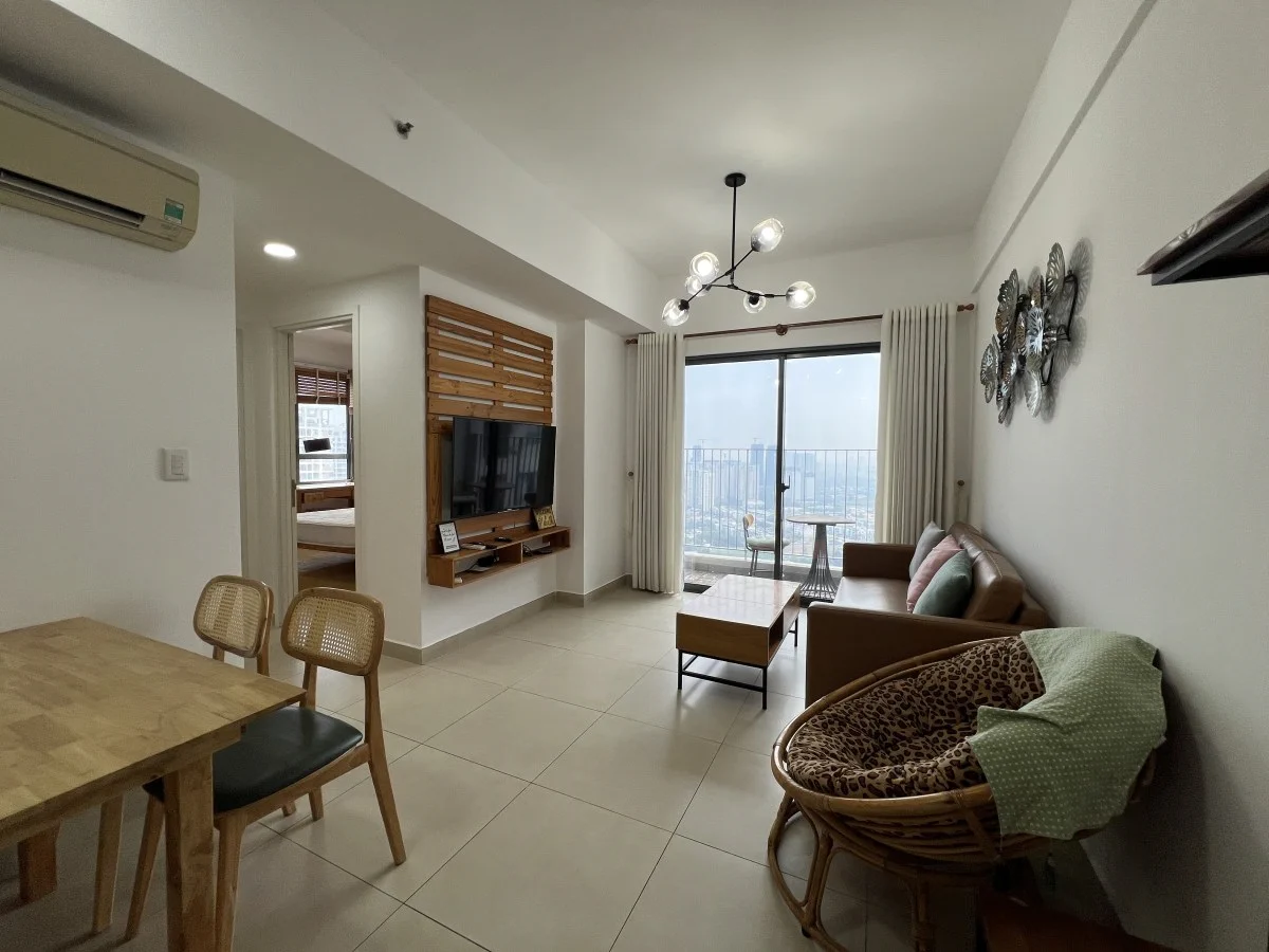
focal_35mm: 13
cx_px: 634
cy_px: 476
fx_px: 477
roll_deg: +0.3
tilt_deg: -3.8
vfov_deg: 89.9
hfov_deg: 106.2
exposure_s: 1/121
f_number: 1.8
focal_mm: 1.57
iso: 32
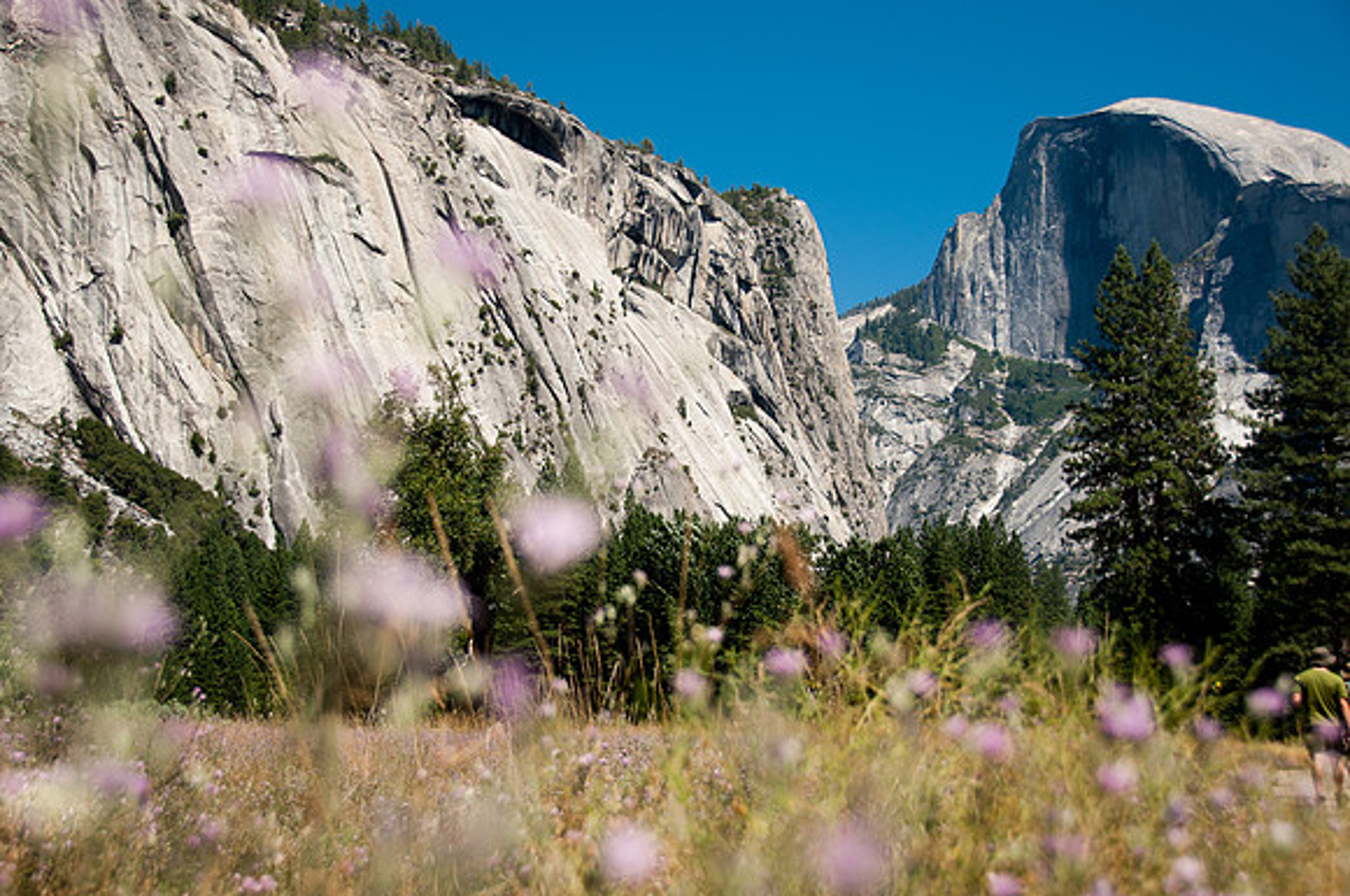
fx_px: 1797
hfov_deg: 41.2
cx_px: 675
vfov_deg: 28.0
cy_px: 448
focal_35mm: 48
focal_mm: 32
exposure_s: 1/1250
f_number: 4
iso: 200
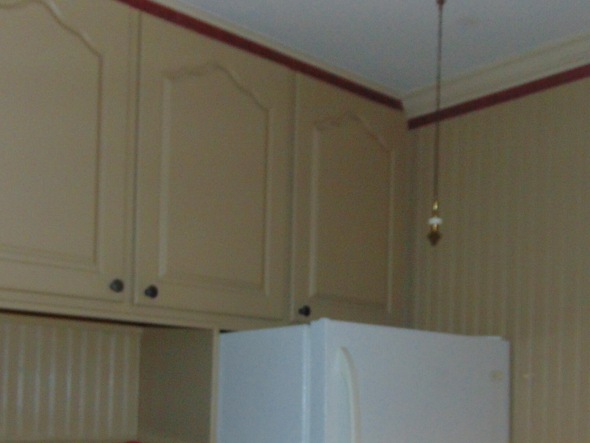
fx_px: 784
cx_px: 276
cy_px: 400
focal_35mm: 46
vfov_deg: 30.1
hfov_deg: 41.2
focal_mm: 4.5
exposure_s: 1/30
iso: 200
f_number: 3
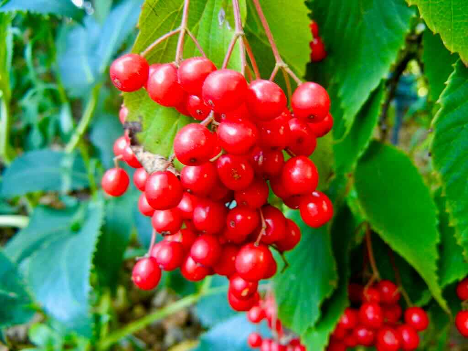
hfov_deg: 60.0
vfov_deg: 46.8
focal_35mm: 30
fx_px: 406
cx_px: 234
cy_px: 176
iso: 378
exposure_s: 1/30
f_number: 3.5
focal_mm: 5.4
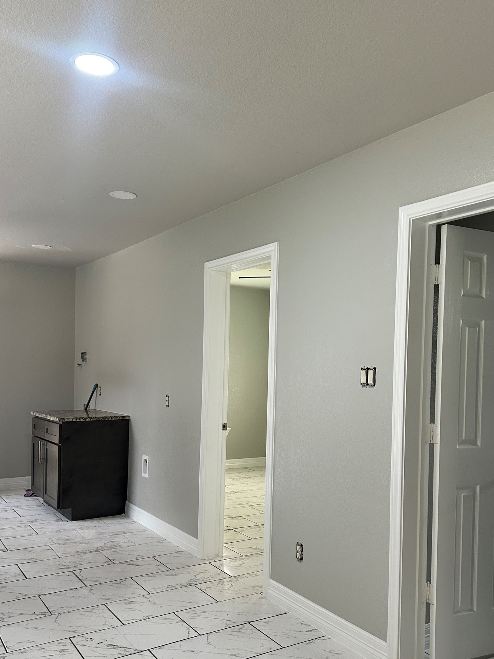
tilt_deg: +0.6
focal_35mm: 31
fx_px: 590
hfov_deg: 45.4
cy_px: 372
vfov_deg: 58.2
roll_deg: -2.4
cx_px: 264
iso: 125
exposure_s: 1/100
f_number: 1.5
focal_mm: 5.7
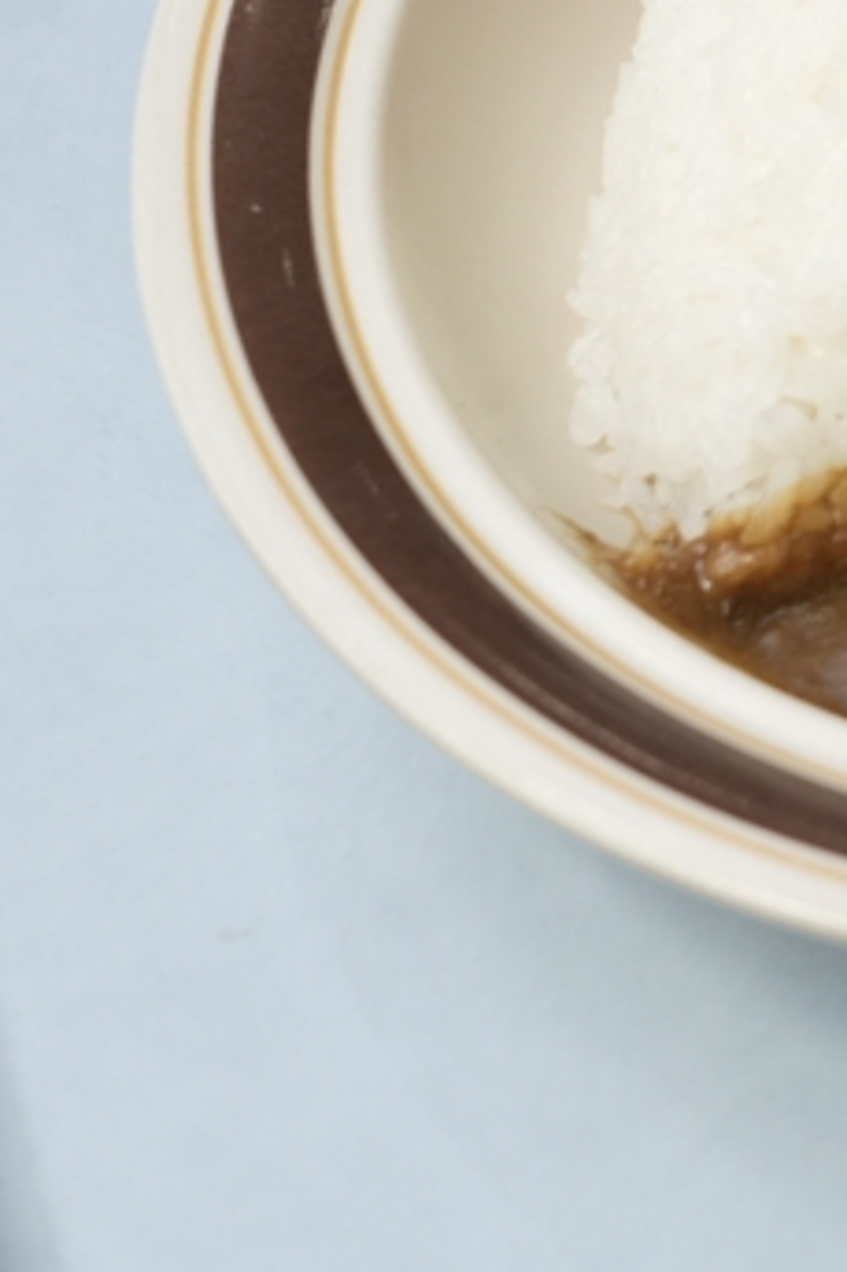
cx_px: 1620
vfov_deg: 11.0
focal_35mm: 186
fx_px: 6570
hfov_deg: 7.1
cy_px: 83
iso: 500
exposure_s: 1/125
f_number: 8
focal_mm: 64
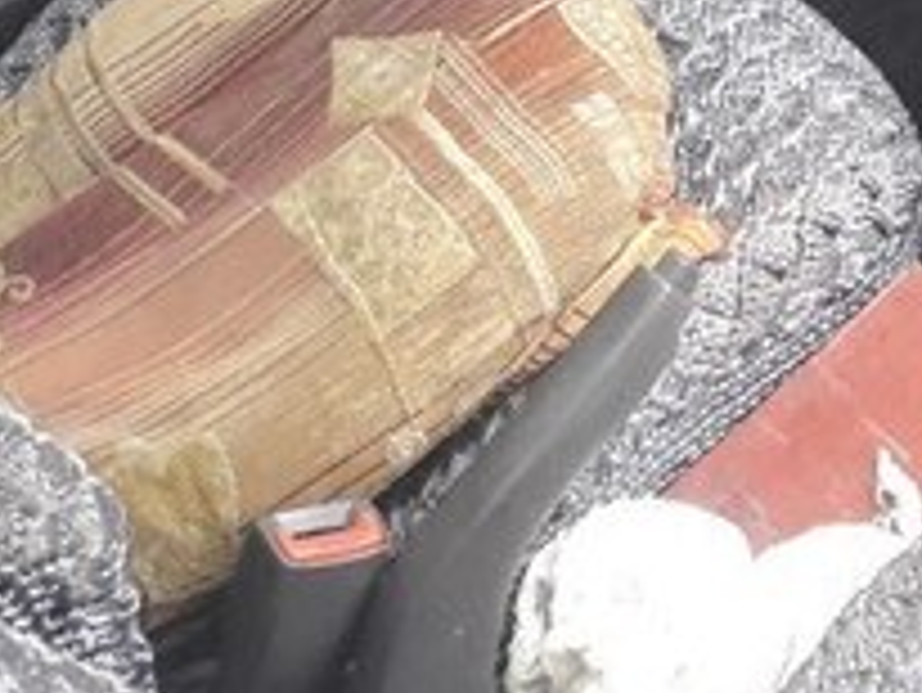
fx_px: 2399
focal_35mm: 90
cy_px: -304
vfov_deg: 15.3
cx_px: 971
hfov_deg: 20.9
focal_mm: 3.7
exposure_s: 1/20
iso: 200
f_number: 1.9
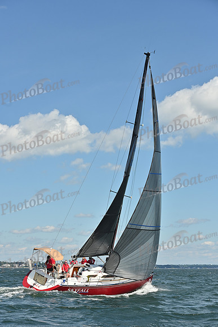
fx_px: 635
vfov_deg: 28.8
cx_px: 109
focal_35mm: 70
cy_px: 164
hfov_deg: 19.5
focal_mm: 70
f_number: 8
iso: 250
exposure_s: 1/1250
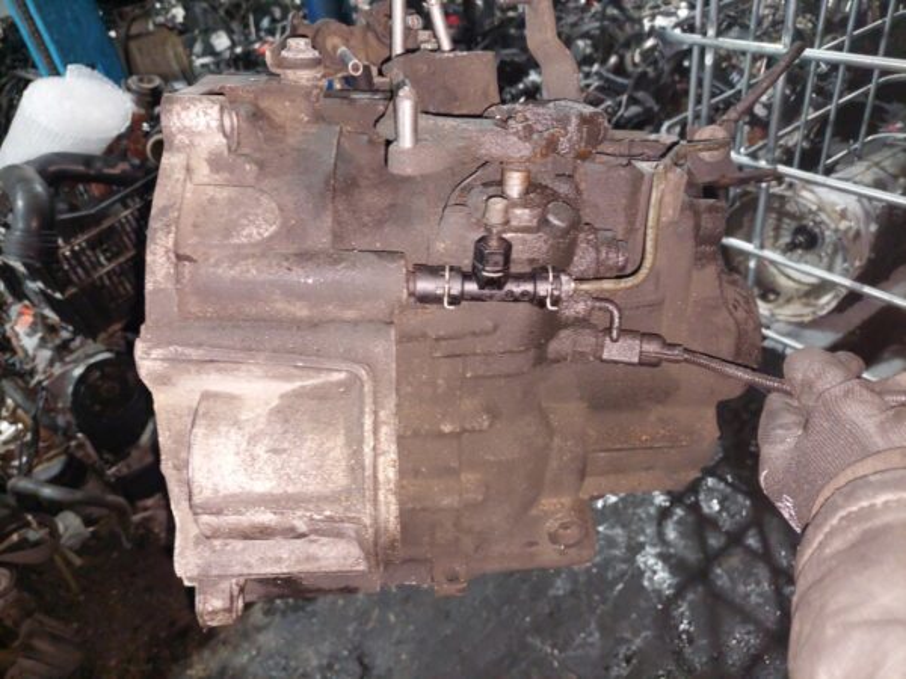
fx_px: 654
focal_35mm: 25
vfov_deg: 54.9
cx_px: 453
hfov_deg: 69.4
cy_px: 340
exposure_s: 1/50
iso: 400
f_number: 1.8
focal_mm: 5.23
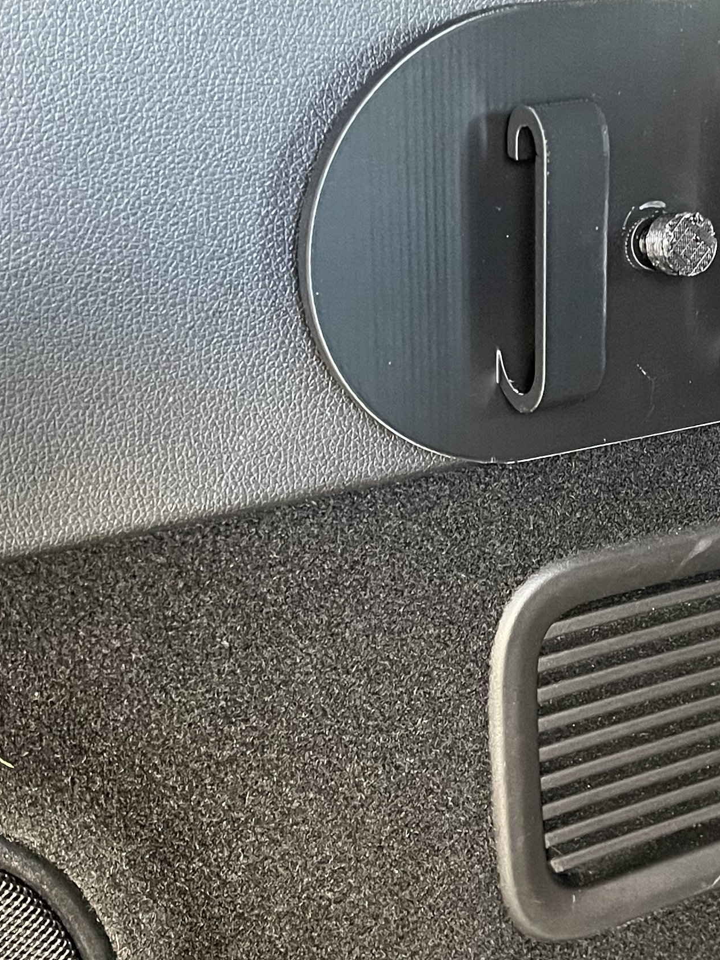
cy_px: 425
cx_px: 593
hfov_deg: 24.0
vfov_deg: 32.2
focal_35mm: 60
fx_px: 1664
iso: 640
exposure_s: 1/36
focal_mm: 5.1
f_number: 1.6
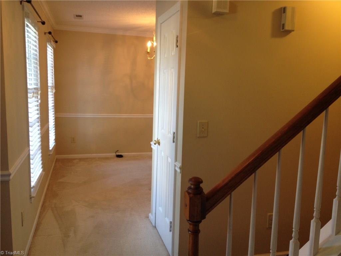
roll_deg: -1.3
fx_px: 345
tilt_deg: -8.1
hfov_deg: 52.6
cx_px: 170
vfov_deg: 40.7
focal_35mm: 35
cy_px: 128
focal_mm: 4.28
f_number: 2.4
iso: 50
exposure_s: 1/30
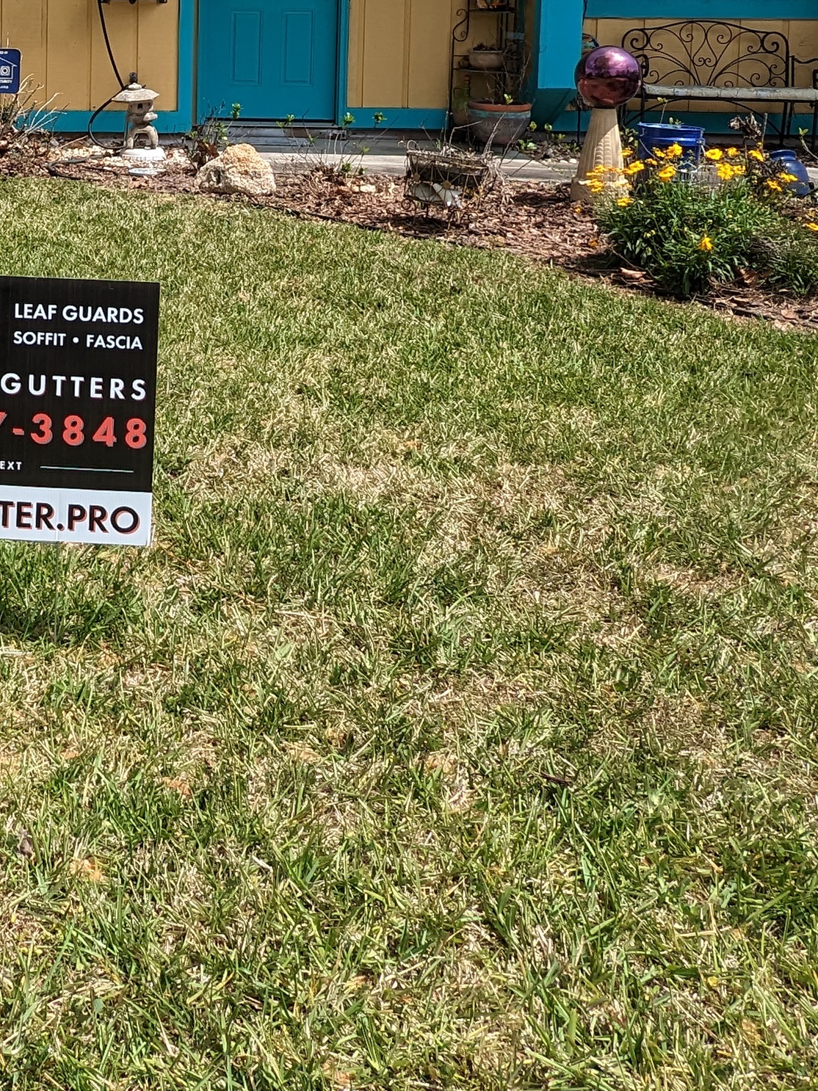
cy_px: 128
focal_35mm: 44
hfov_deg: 30.0
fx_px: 1387
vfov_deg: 40.1
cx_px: -46
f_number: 2.2
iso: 49
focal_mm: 2.35
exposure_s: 1/1368
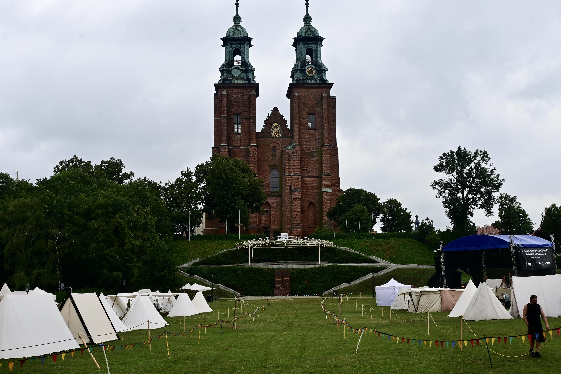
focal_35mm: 39
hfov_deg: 49.6
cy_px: 187
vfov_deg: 34.2
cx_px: 280
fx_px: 608
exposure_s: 1/125
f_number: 11
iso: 220
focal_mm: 26
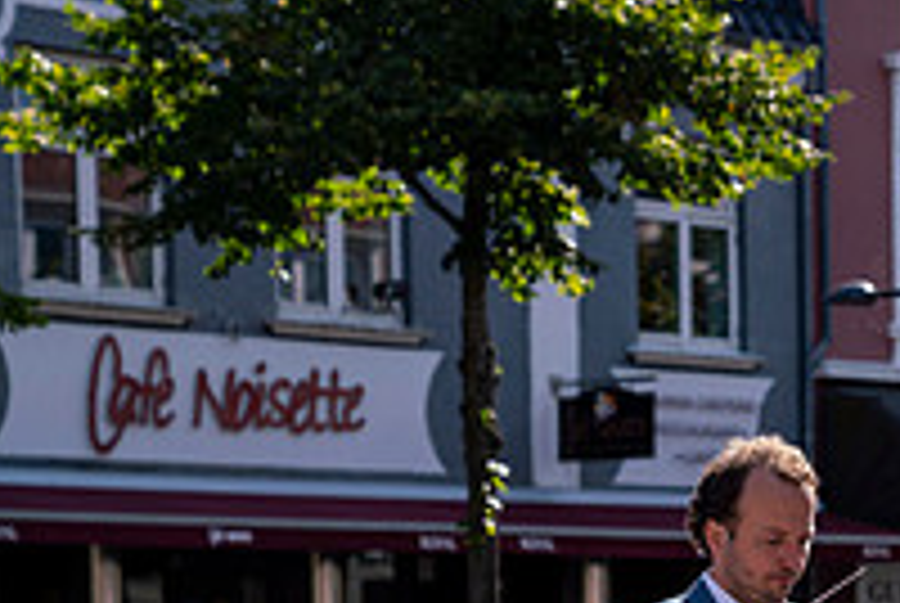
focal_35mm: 171
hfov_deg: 11.7
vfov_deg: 8.0
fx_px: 4281
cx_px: 1174
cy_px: 704
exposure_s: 1/1250
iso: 125
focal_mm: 59
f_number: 3.5
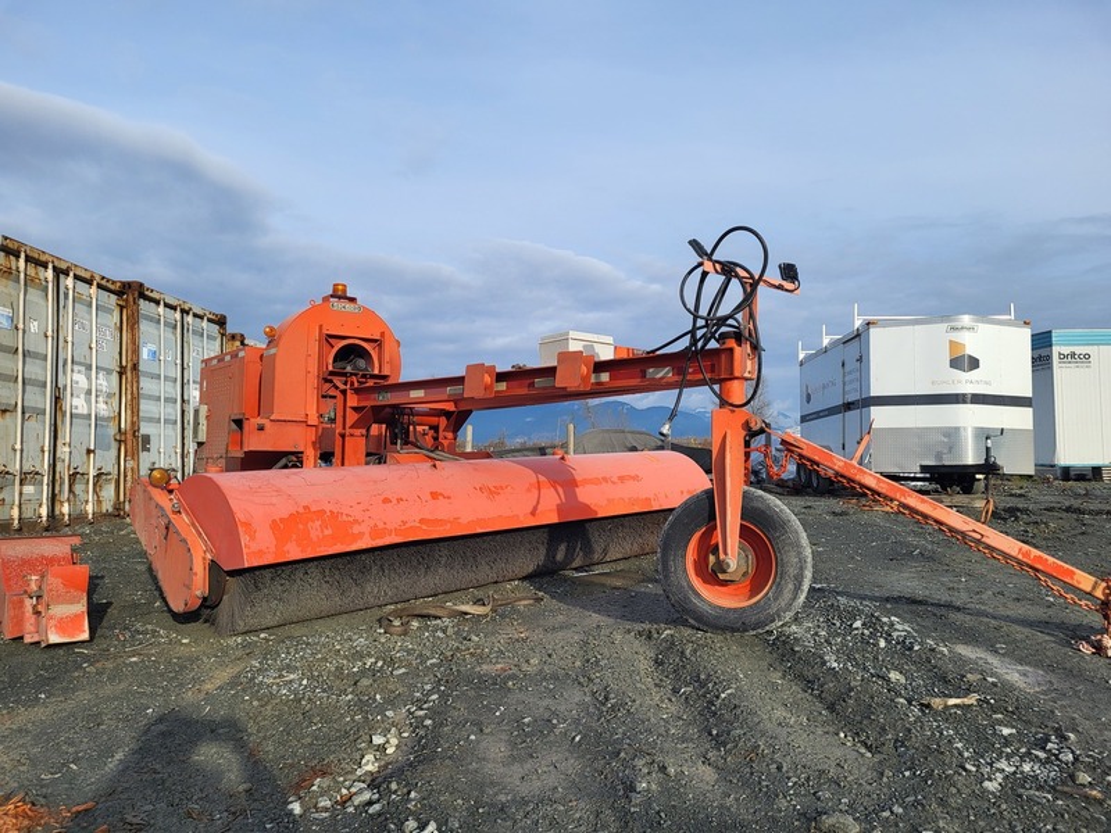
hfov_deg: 67.3
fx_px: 834
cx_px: 556
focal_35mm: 26
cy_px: 416
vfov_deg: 53.1
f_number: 1.8
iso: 40
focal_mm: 5.4
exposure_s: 1/1714
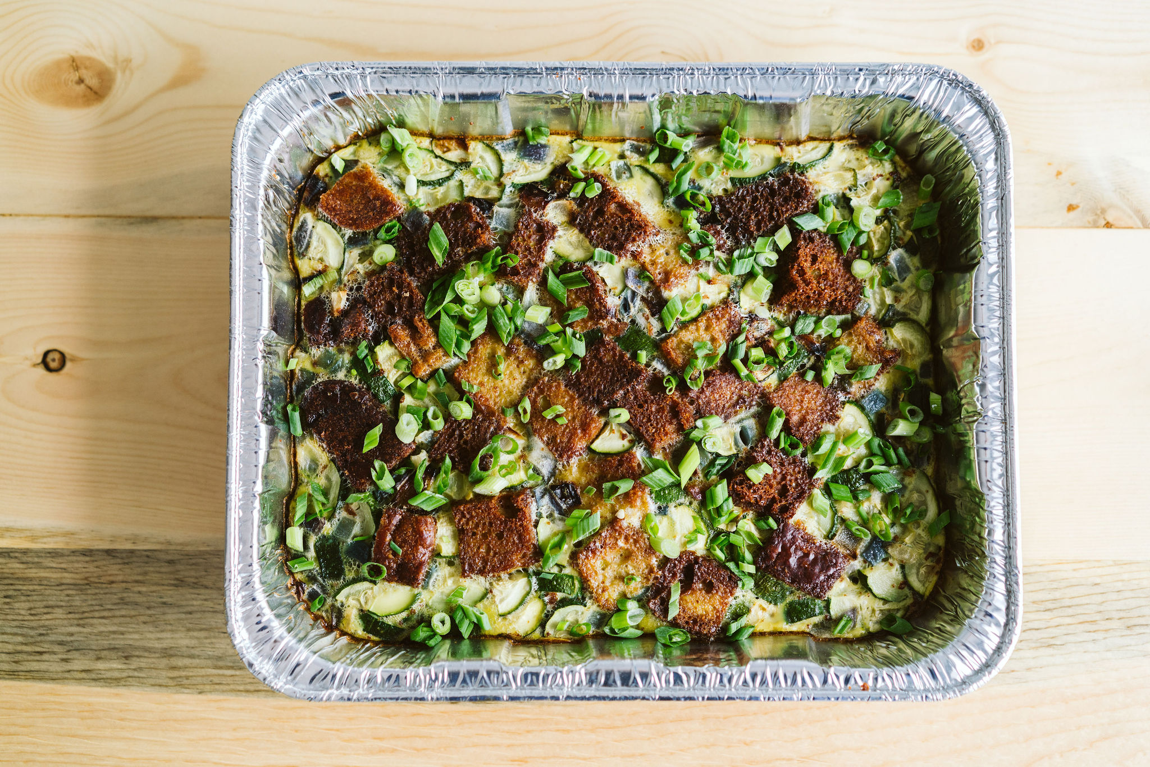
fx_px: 1757
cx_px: 575
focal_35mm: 55
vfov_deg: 24.6
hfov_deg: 36.2
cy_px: 384
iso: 500
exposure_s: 1/160
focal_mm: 55
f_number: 3.2
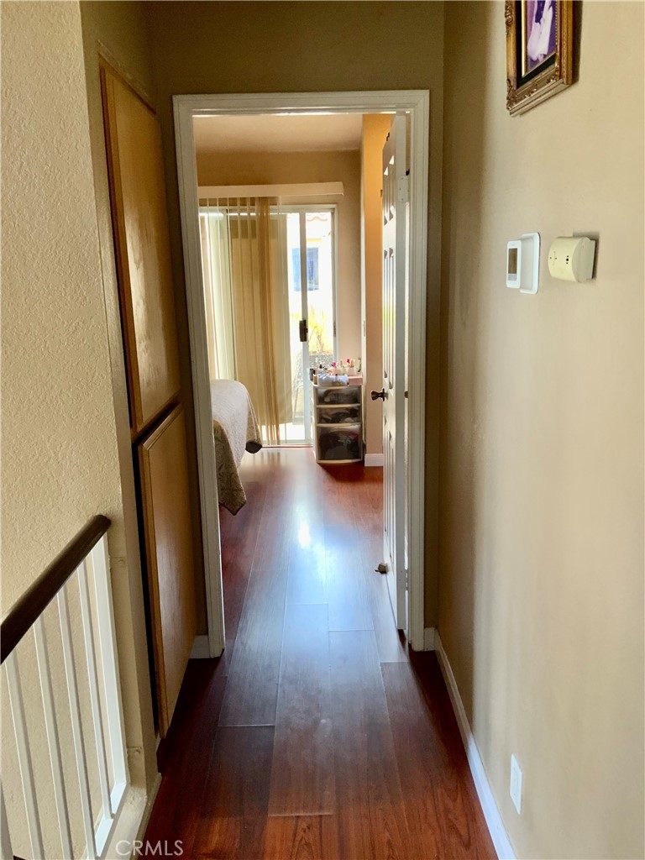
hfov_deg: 48.2
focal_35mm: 29
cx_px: 322
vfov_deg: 61.7
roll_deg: -0.2
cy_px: 430
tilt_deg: -14.4
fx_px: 720
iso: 125
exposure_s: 1/60
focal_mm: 3
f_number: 1.8
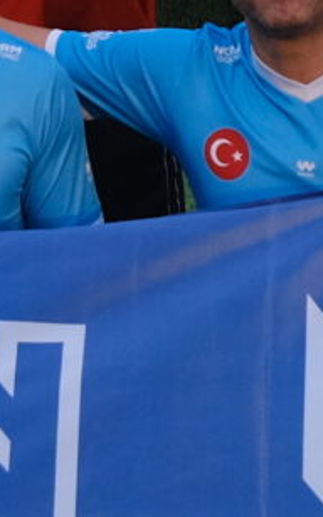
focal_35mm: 340
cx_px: 180
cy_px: -18
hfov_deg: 3.9
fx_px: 4786
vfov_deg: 6.2
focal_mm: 26.6
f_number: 3.6
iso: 800
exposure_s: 1/1000
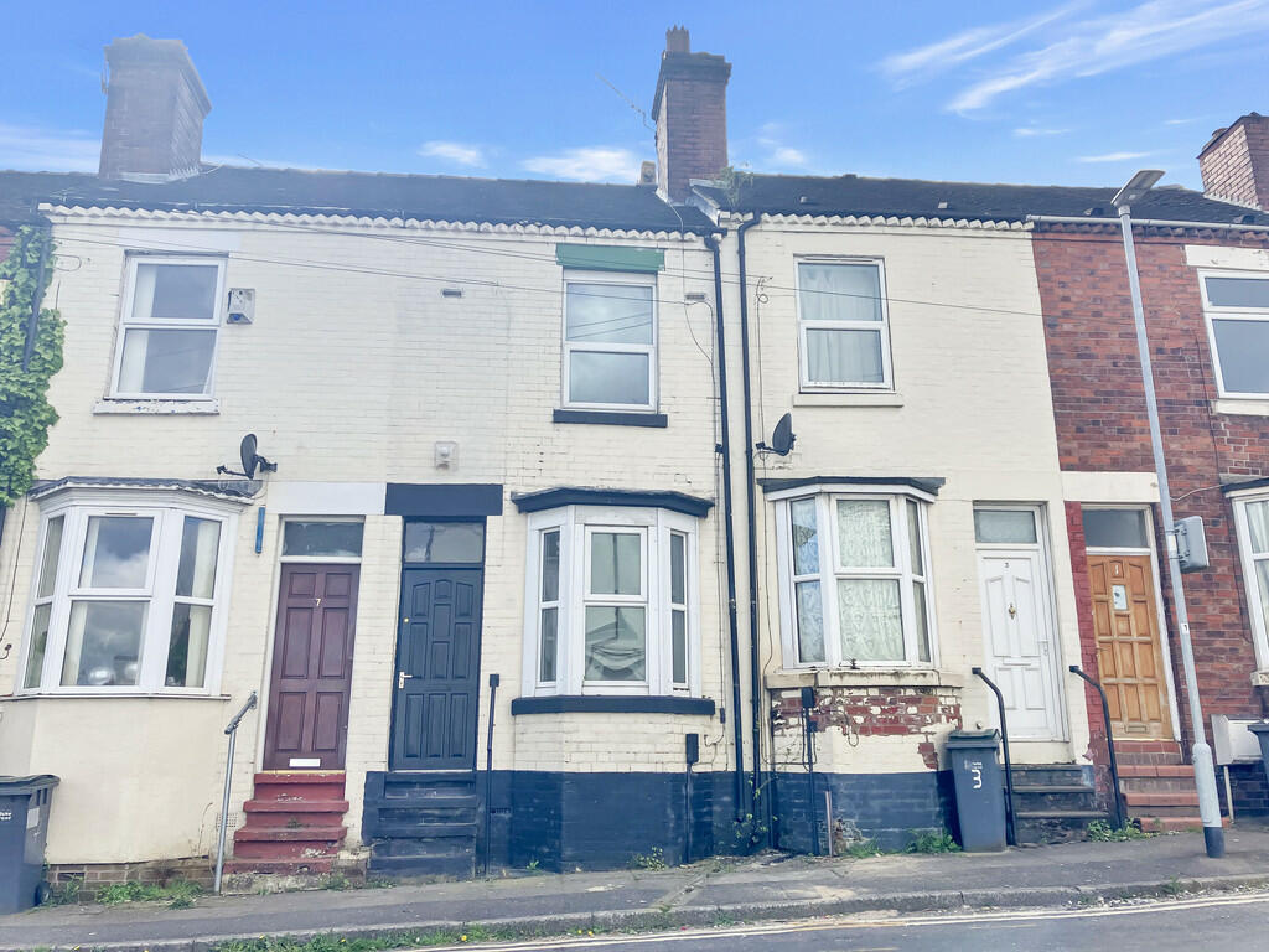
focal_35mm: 28
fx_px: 1026
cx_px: 634
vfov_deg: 49.7
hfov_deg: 63.4
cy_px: 476
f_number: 1.8
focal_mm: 3.99
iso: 32
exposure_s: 1/1736
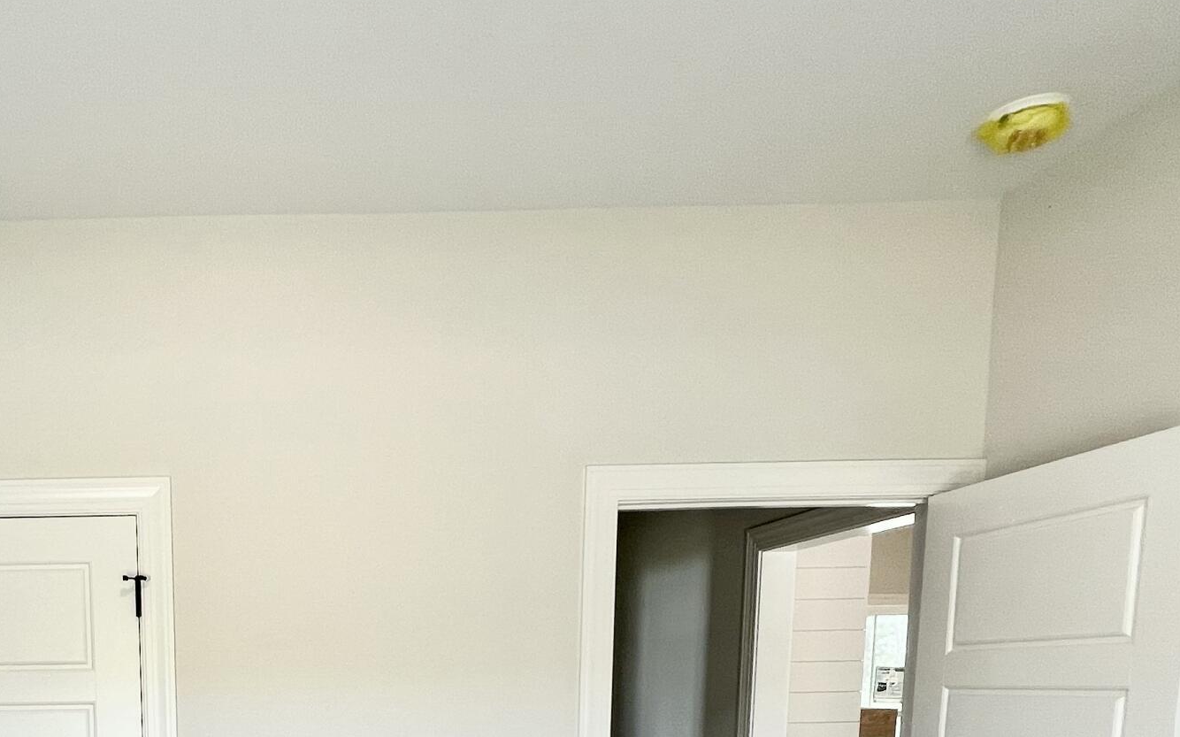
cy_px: 827
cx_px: 231
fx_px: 997
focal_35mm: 31
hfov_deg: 56.6
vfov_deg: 34.5
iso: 50
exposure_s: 1/99
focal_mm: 1.57
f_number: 1.8
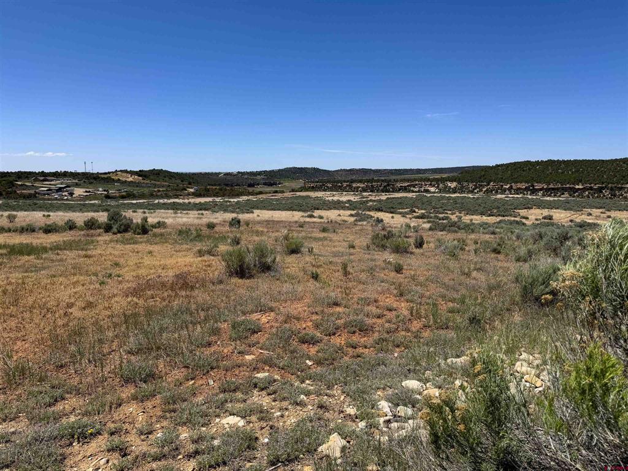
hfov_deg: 71.6
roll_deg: -0.2
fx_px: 435
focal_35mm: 24
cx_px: 314
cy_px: 236
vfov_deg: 56.8
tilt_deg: -8.7
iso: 80
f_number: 1.78
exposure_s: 1/7092
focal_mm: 6.76
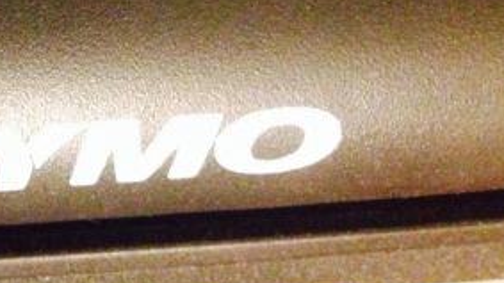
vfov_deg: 11.3
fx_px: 1349
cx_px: -82
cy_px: -190
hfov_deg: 20.0
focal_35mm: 101
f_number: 2.4
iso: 800
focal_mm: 4.28
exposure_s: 1/15
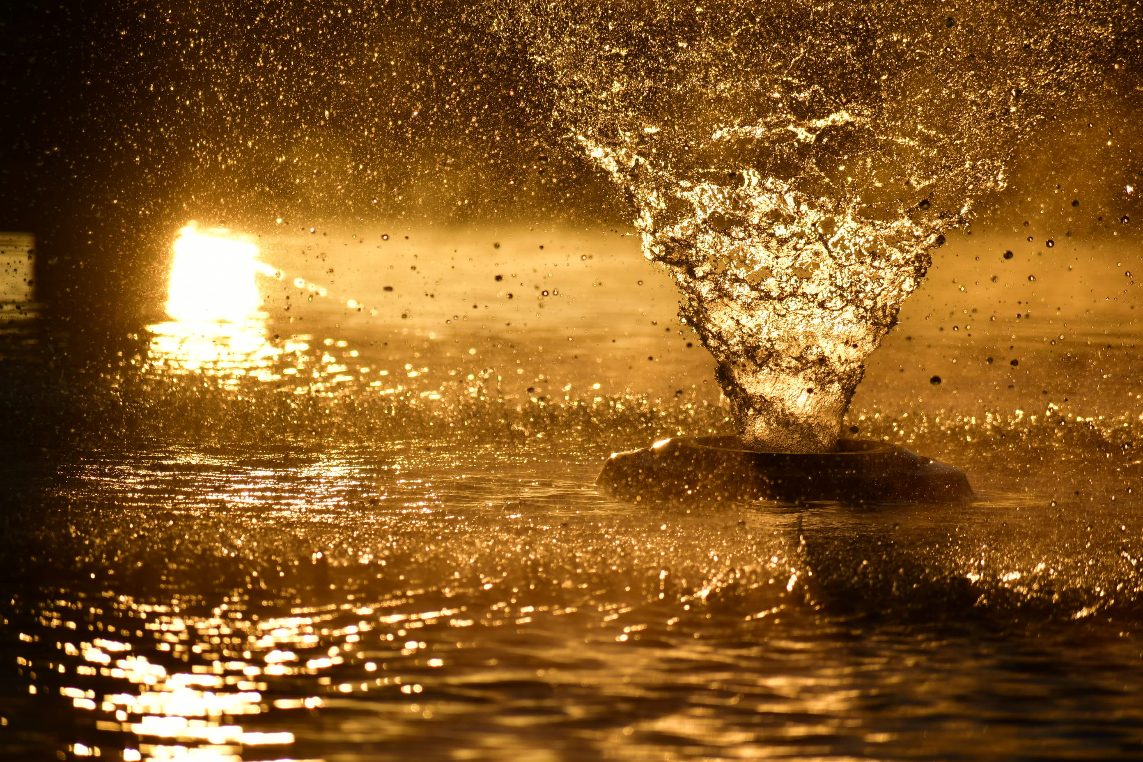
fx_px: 14286
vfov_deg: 3.1
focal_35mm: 450
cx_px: 572
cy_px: 381
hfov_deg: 4.6
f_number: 6.3
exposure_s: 1/8000
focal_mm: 300
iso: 360
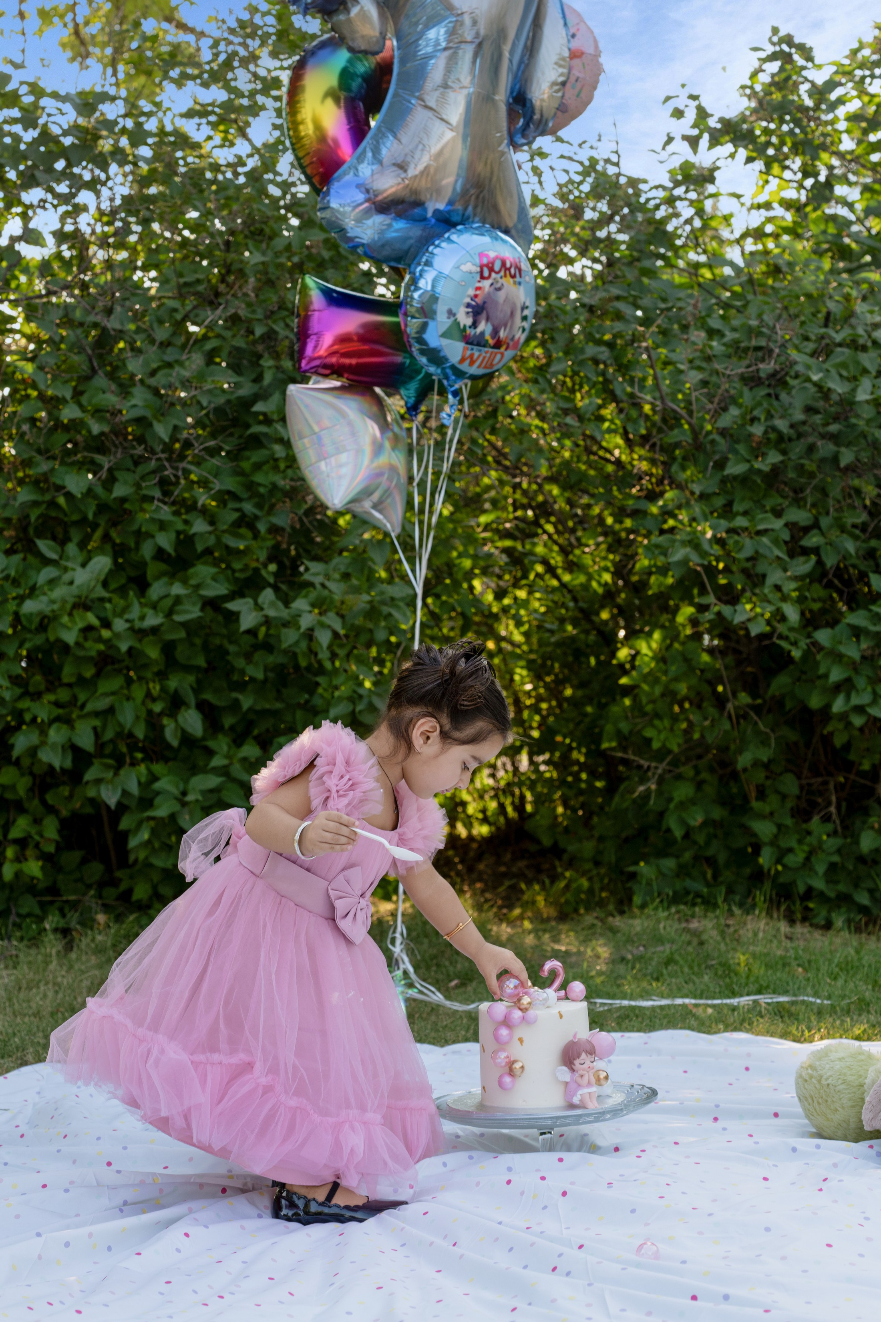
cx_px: 382
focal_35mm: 64
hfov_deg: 21.2
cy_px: 662
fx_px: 2349
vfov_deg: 31.4
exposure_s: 1/200
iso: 200
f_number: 5
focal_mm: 55
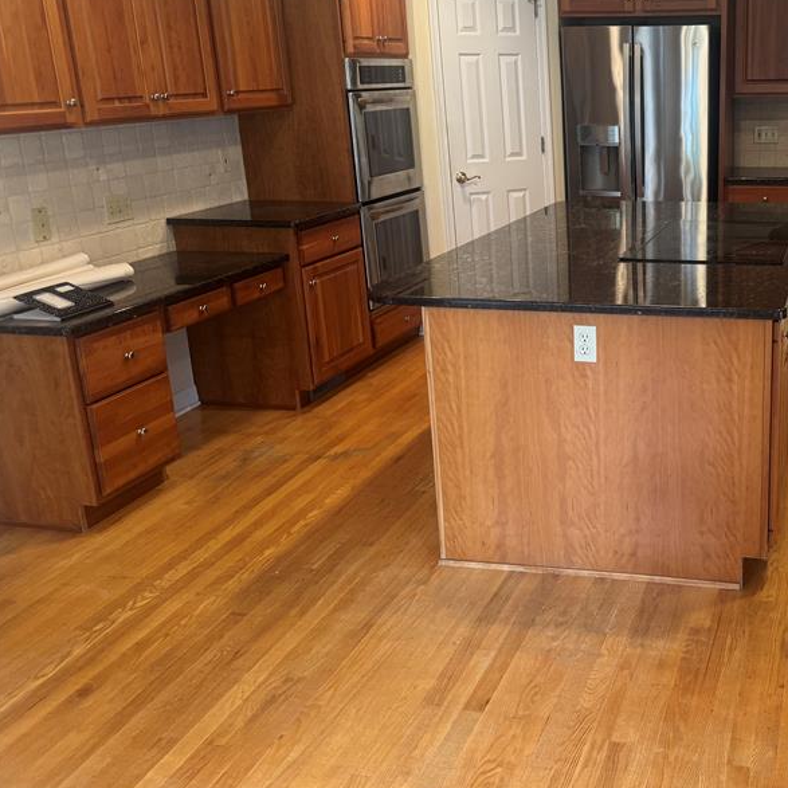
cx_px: 660
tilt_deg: -16.7
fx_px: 953
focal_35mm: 37
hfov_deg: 42.3
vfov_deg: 44.8
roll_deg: +0.5
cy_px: 348
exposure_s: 1/60
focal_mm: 6.76
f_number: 1.78
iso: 200
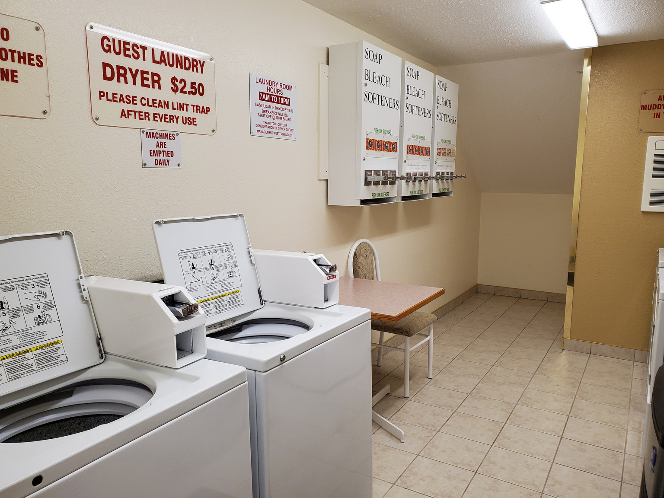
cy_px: 249
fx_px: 499
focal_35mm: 26
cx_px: 332
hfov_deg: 67.3
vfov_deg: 53.1
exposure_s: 1/120
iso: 160
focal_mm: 4.3
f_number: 2.4
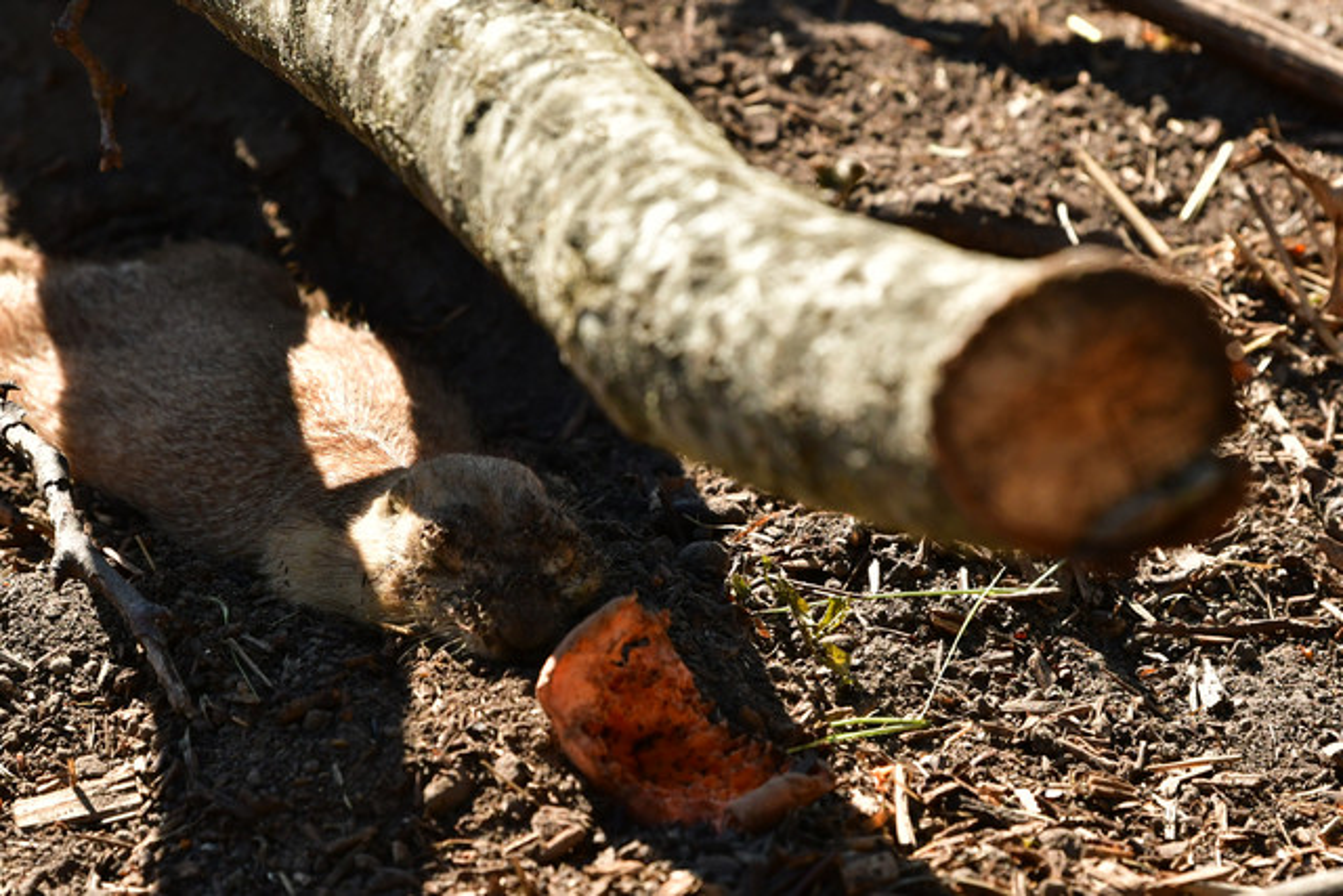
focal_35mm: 400
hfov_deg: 5.2
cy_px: 448
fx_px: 14925
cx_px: 672
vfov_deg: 3.4
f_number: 5
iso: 500
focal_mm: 200
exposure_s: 1/2500
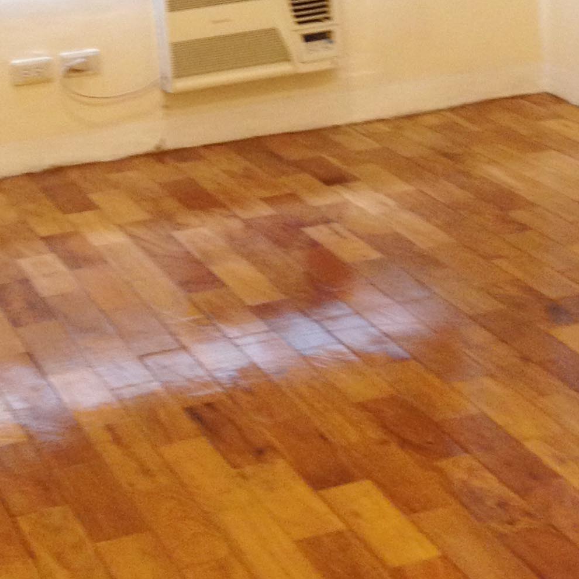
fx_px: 1930
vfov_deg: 16.6
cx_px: 304
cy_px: -19
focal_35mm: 102
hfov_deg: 17.1
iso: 160
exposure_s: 1/20
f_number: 2.4
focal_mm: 4.28
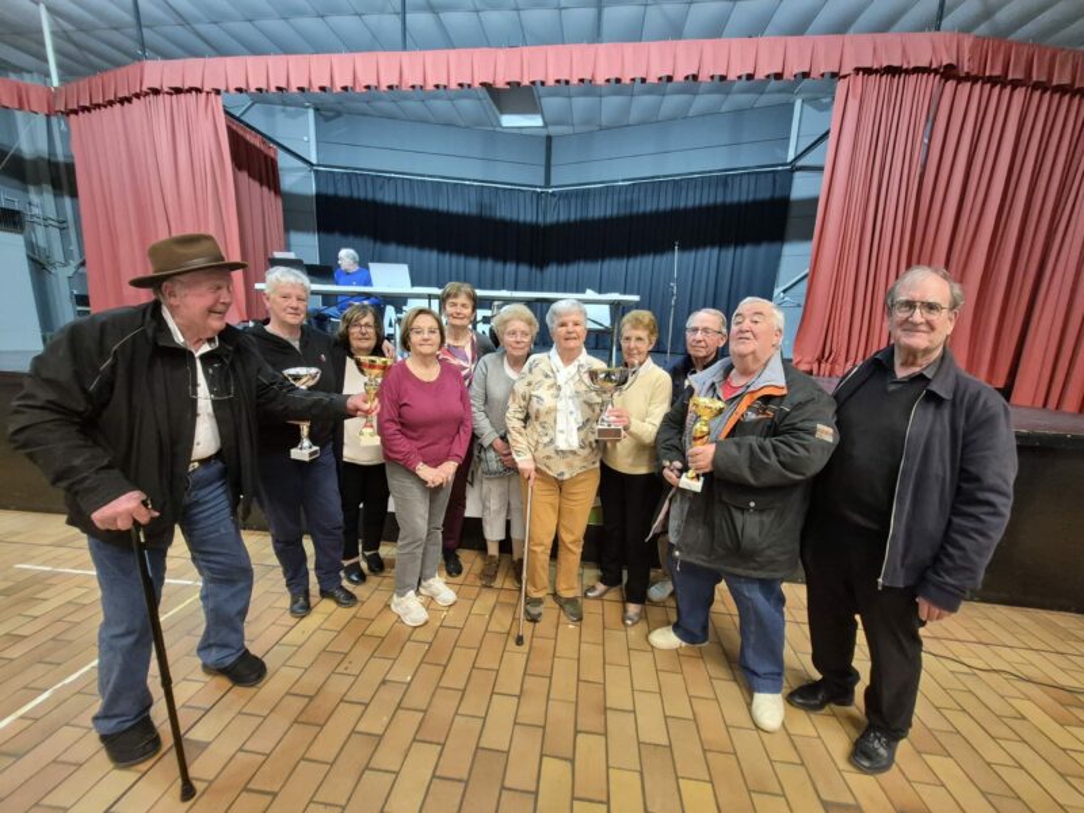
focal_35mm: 13
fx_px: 407
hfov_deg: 106.2
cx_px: 542
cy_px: 406
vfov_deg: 89.9
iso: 500
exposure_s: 1/50
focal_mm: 1.74
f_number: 2.2
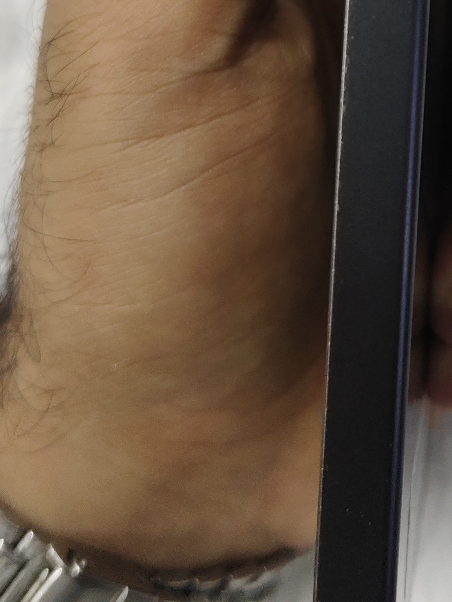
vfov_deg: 26.4
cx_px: 437
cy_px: -26
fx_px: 1201
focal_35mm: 69
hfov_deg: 20.7
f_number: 1.88
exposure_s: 1/100
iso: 178
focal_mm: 5.56
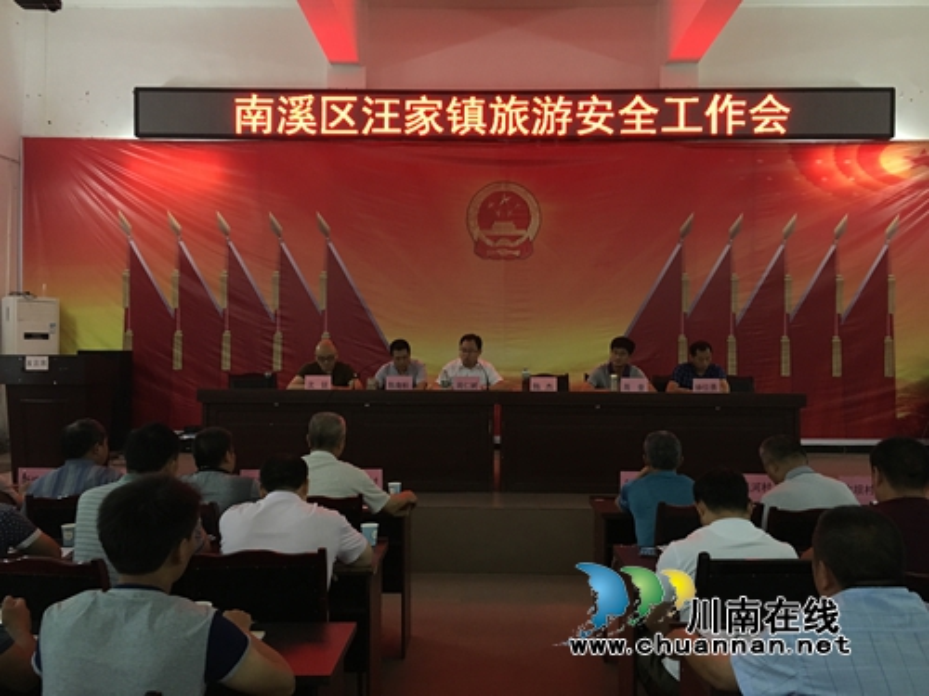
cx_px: 464
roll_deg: -0.7
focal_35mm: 29
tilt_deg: +1.1
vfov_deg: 48.2
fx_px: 778
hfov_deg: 61.7
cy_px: 348
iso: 200
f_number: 2.2
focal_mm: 4.15
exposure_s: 1/20
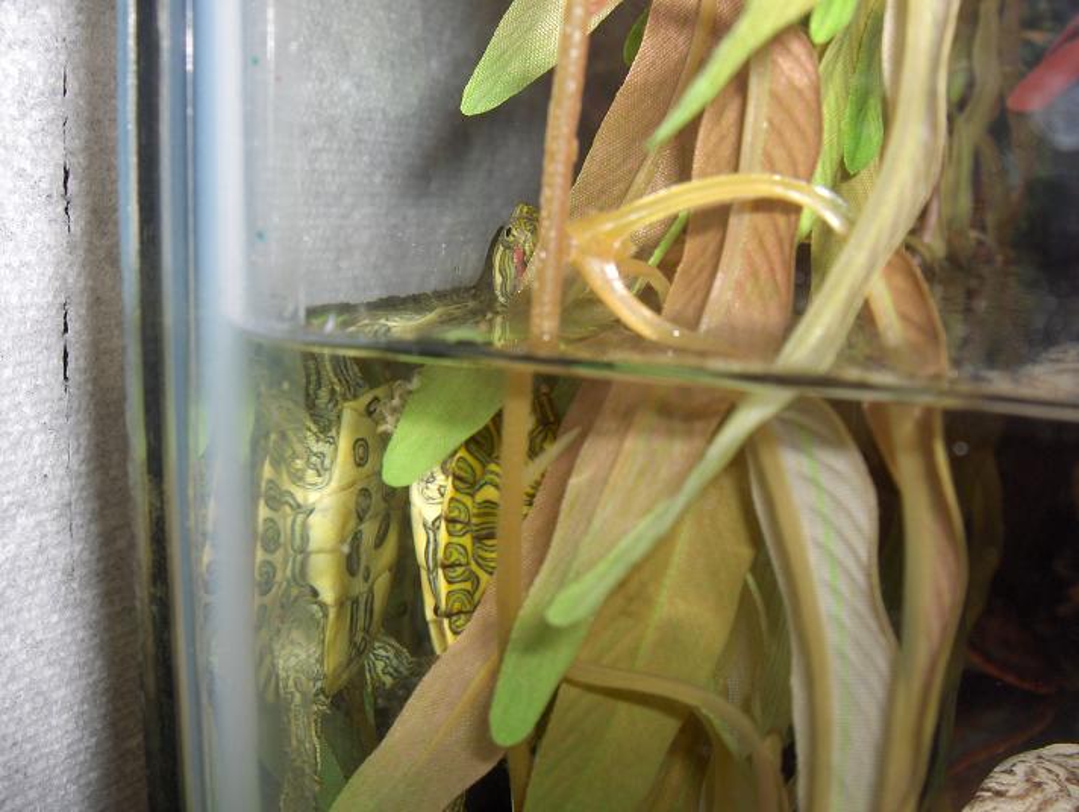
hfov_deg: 47.8
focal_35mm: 39
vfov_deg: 36.9
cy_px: 406
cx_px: 540
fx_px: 1217
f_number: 4.8
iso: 100
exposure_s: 1/60
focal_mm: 8
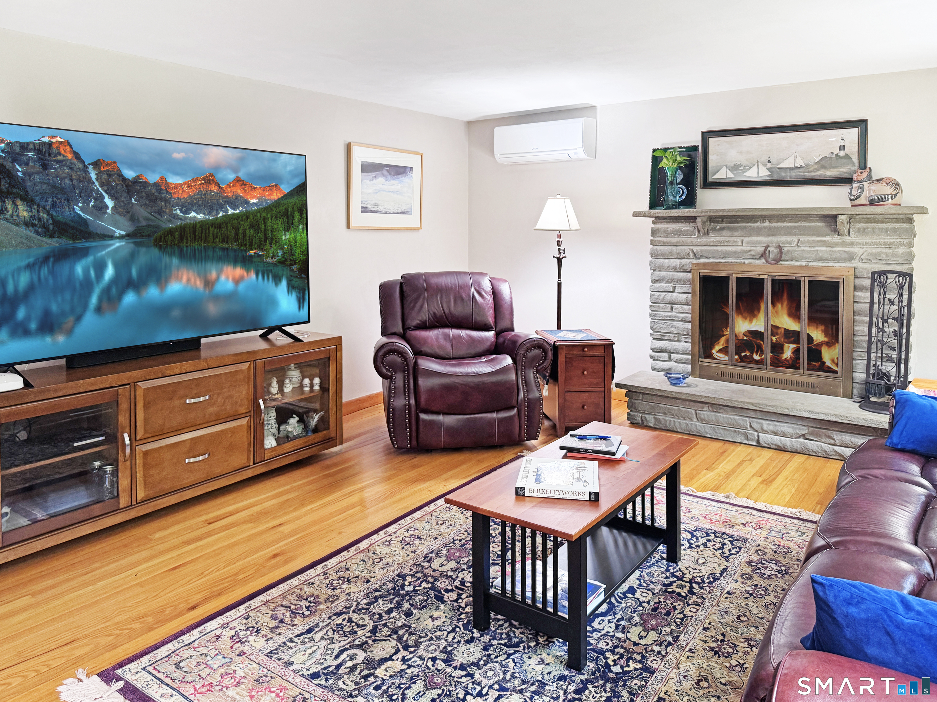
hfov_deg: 71.6
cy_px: 351
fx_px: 650
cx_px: 468
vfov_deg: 56.8
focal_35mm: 24
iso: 320
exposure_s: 1/60
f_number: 1.78
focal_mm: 6.76
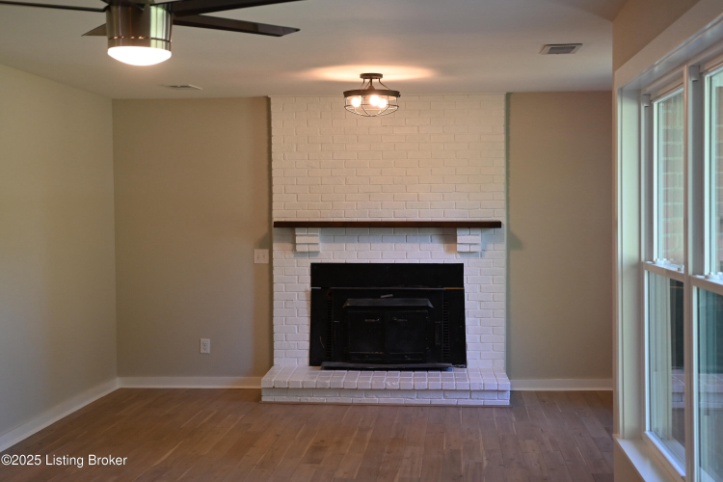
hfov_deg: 38.2
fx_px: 1044
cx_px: 362
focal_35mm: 52
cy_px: 241
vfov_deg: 26.0
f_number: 2.8
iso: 400
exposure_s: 1/160
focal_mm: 35
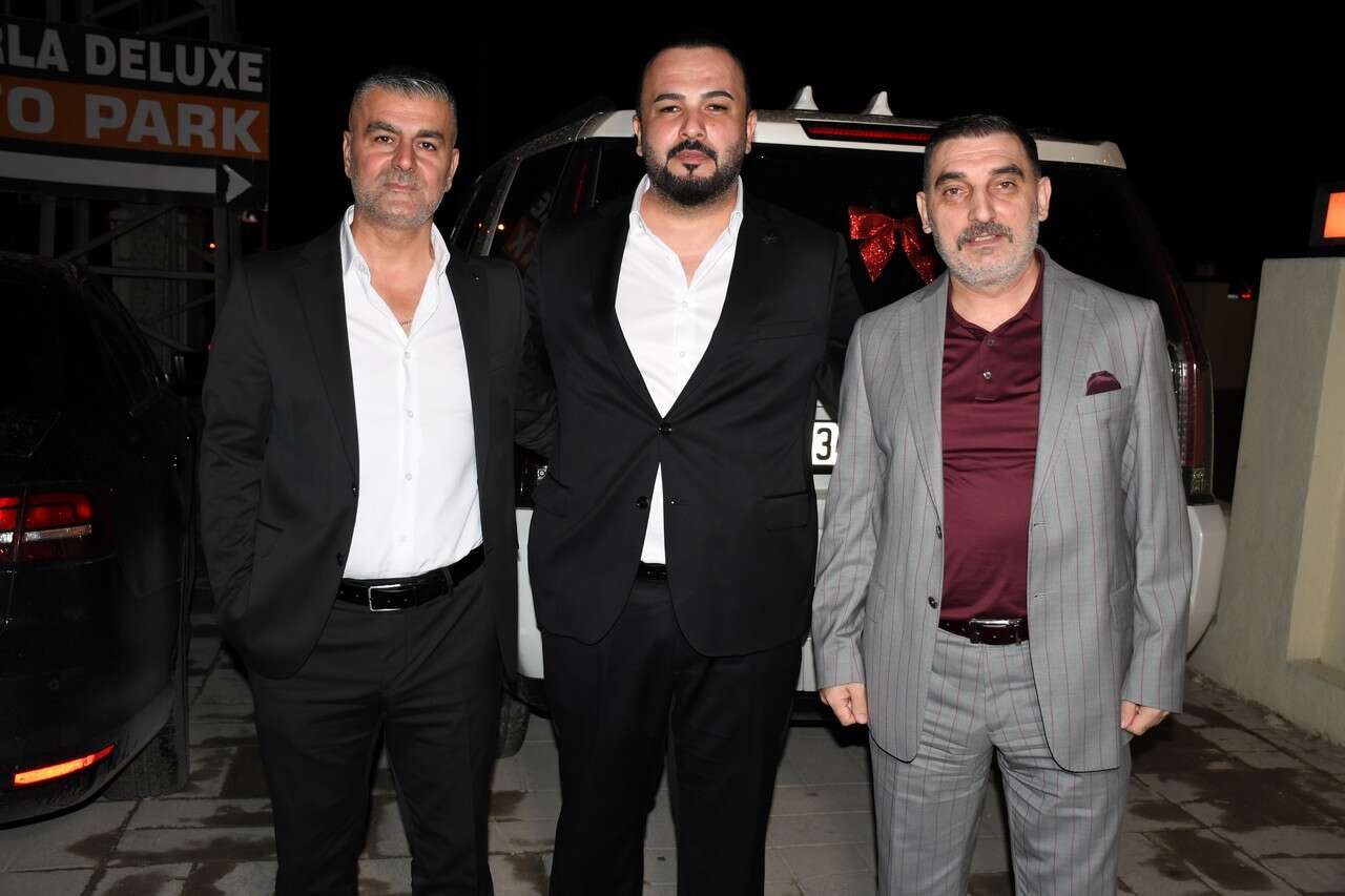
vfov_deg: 36.9
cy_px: 448
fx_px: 1345
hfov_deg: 53.1
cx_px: 672
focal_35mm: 36
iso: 400
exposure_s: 1/60
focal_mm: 24
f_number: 4
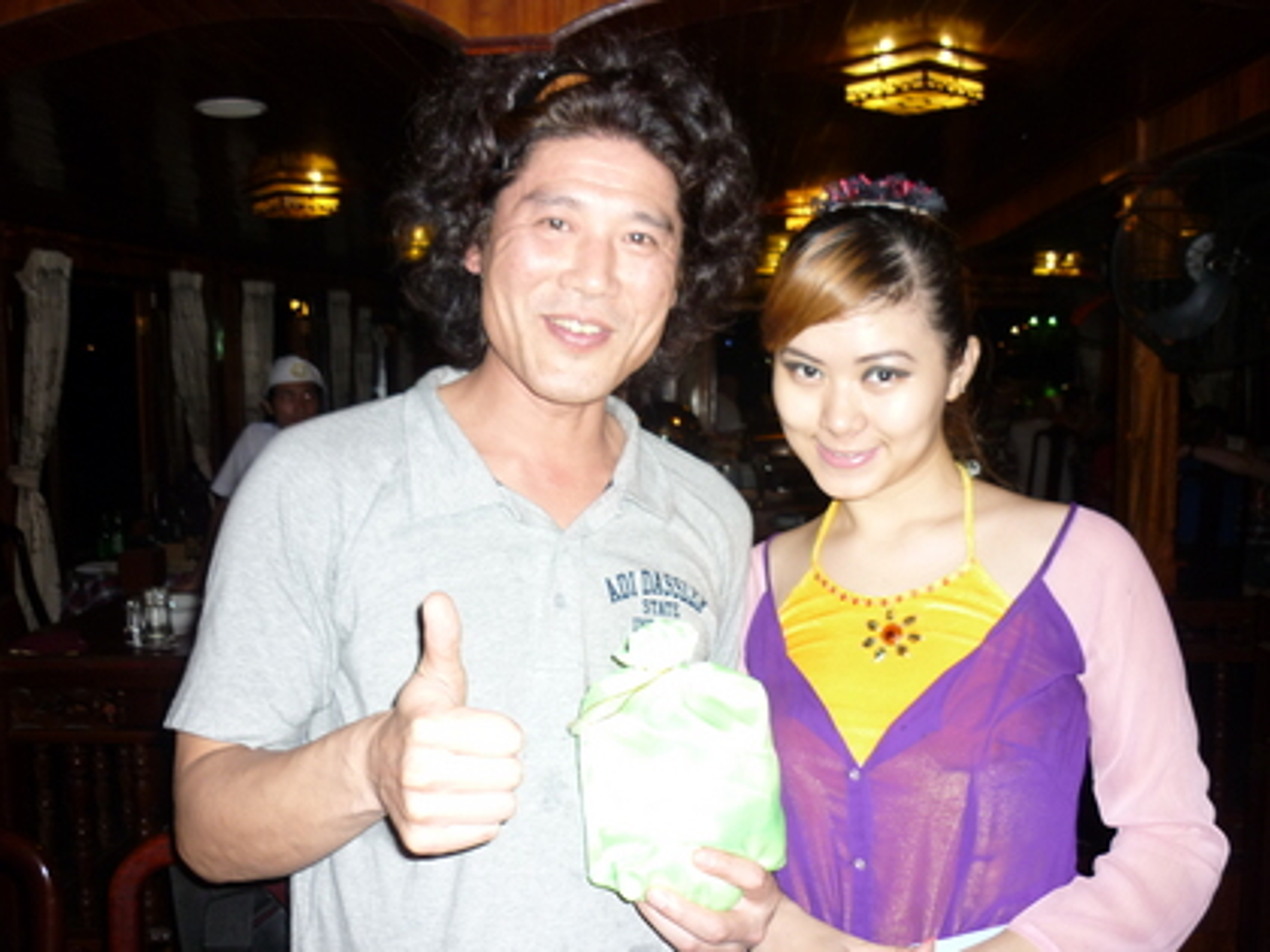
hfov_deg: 55.4
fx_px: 1211
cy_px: 476
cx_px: 635
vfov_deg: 42.9
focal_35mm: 33
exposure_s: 1/30
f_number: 2.8
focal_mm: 5.5
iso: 125
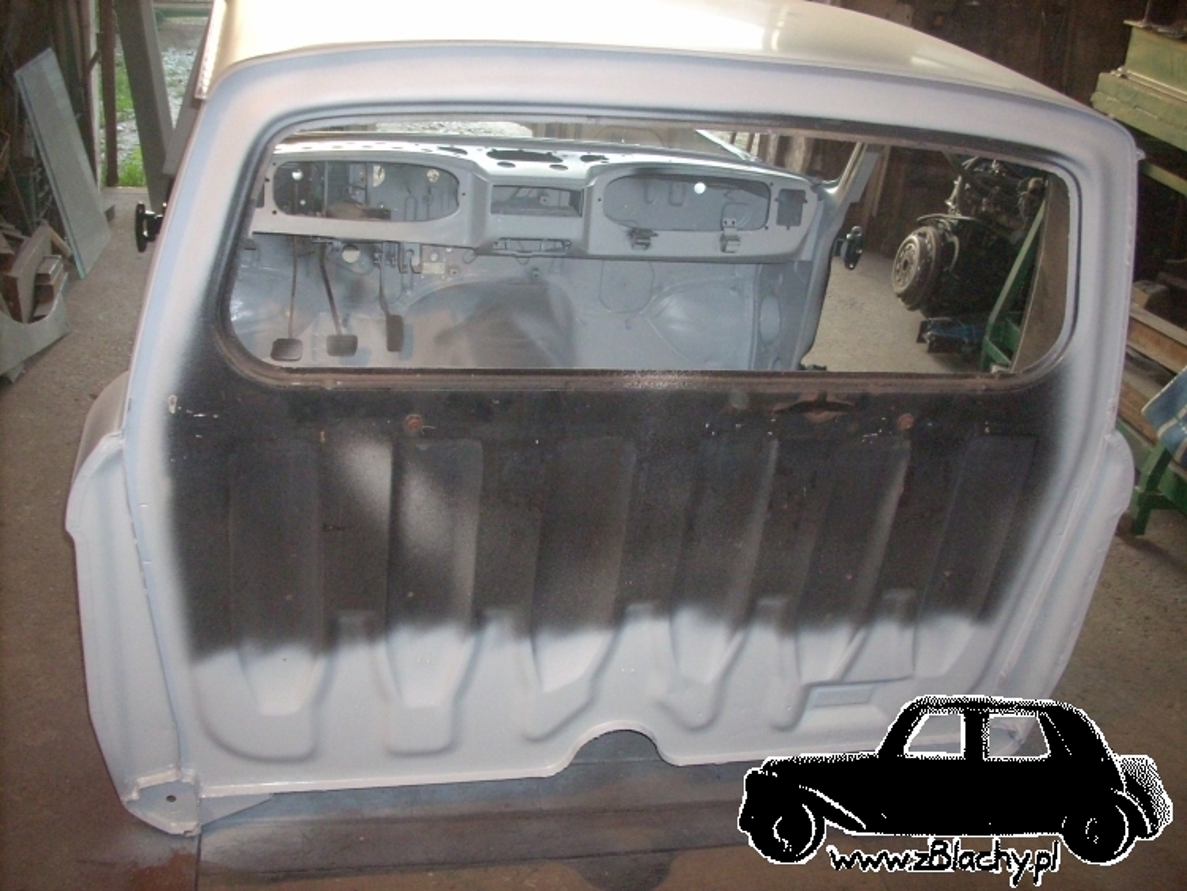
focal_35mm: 37
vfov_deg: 38.7
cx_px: 594
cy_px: 446
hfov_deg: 50.1
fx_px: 1269
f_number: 2.8
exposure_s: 1/60
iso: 400
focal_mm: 6.2
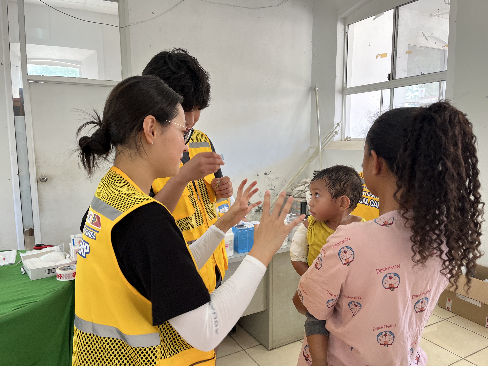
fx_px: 367
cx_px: 244
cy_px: 183
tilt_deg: -6.8
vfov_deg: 53.1
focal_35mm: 26
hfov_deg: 67.3
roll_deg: +0.0
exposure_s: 1/100
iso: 100
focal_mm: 5.1
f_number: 1.6
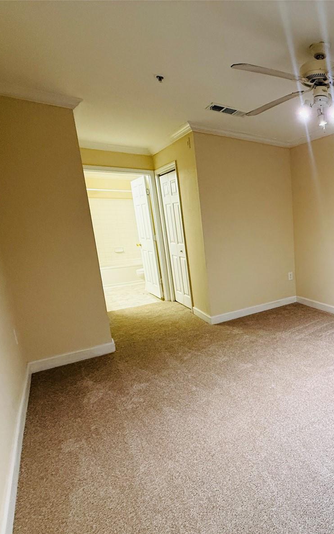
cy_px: 269
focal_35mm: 20
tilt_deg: -8.7
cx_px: 328
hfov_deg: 49.6
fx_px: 291
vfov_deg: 85.1
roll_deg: +1.5
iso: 320
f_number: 2.2
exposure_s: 1/60
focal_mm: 2.22
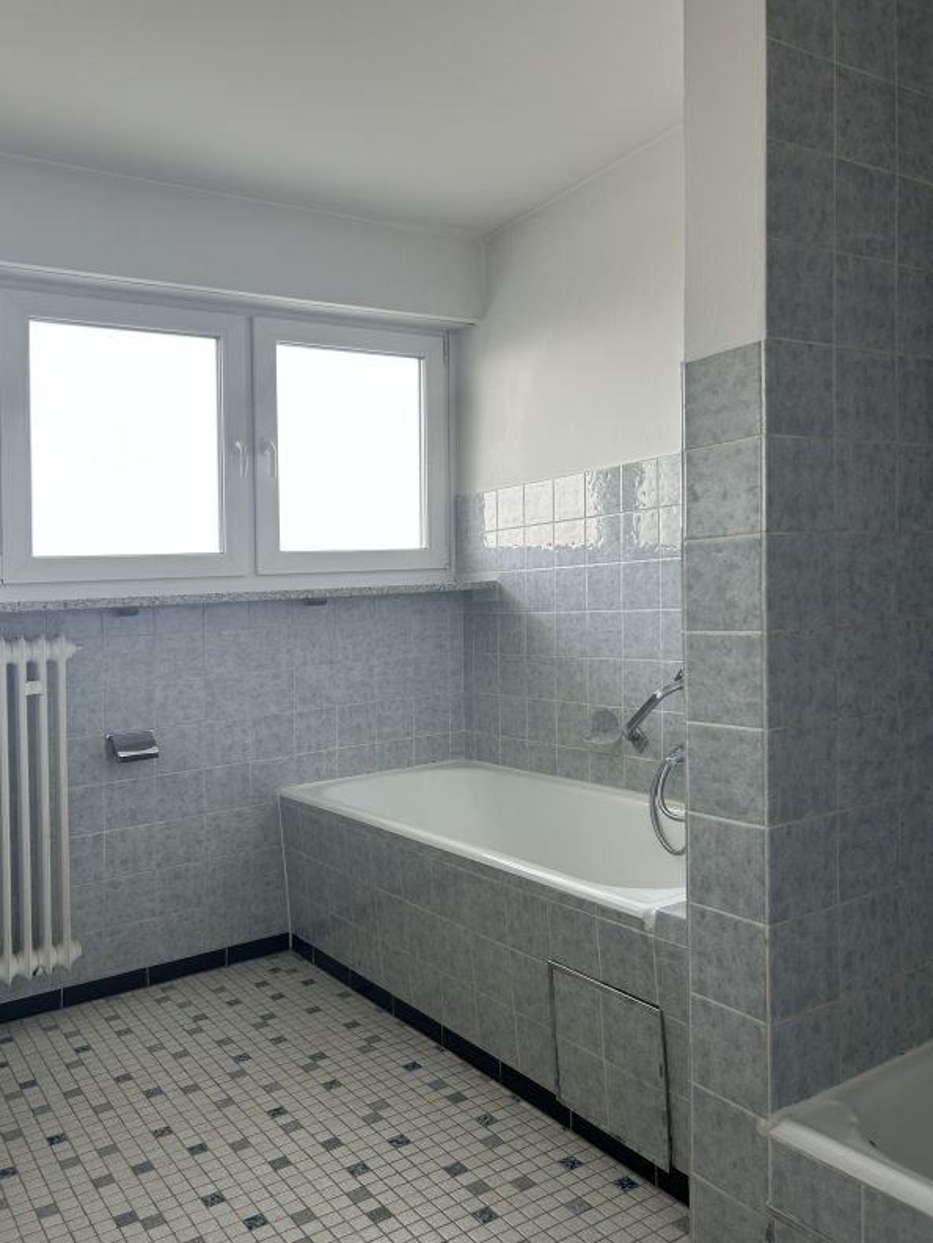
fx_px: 934
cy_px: 622
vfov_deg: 67.3
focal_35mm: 26
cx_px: 466
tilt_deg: -0.9
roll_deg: +2.6
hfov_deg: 53.1
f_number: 1.5
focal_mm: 5.7
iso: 40
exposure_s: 1/121
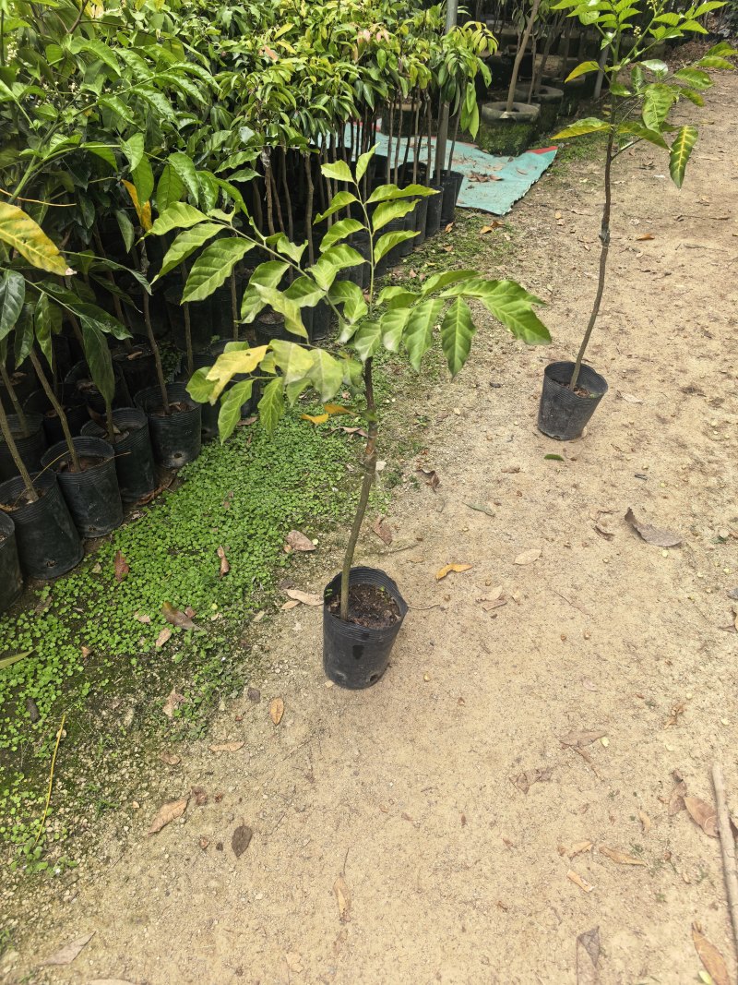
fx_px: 682
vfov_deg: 71.6
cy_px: 492
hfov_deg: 56.8
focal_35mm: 24
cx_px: 369
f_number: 2
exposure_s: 1/124
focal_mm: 5.75
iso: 50
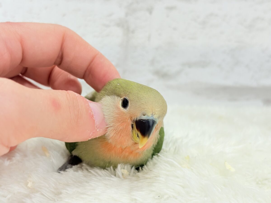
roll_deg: -0.6
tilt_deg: -12.1
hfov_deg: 36.8
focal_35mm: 52
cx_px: 136
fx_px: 407
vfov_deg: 28.0
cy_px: 102
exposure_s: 1/100
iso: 80
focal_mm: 5.96
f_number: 1.6
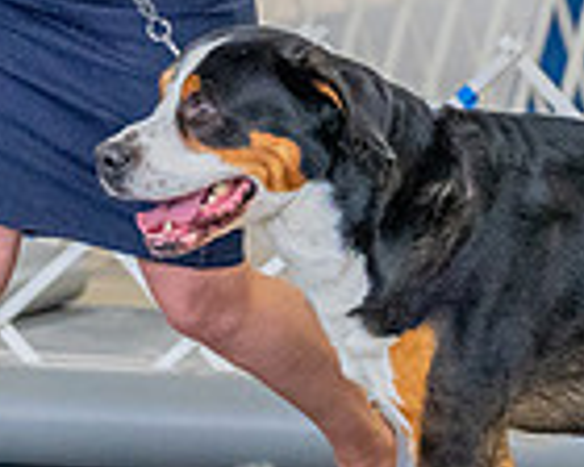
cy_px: -17
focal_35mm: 624
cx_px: 340
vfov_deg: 2.5
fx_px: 10785
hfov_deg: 3.1
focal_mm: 138
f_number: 3.5
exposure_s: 1/400
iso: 6400
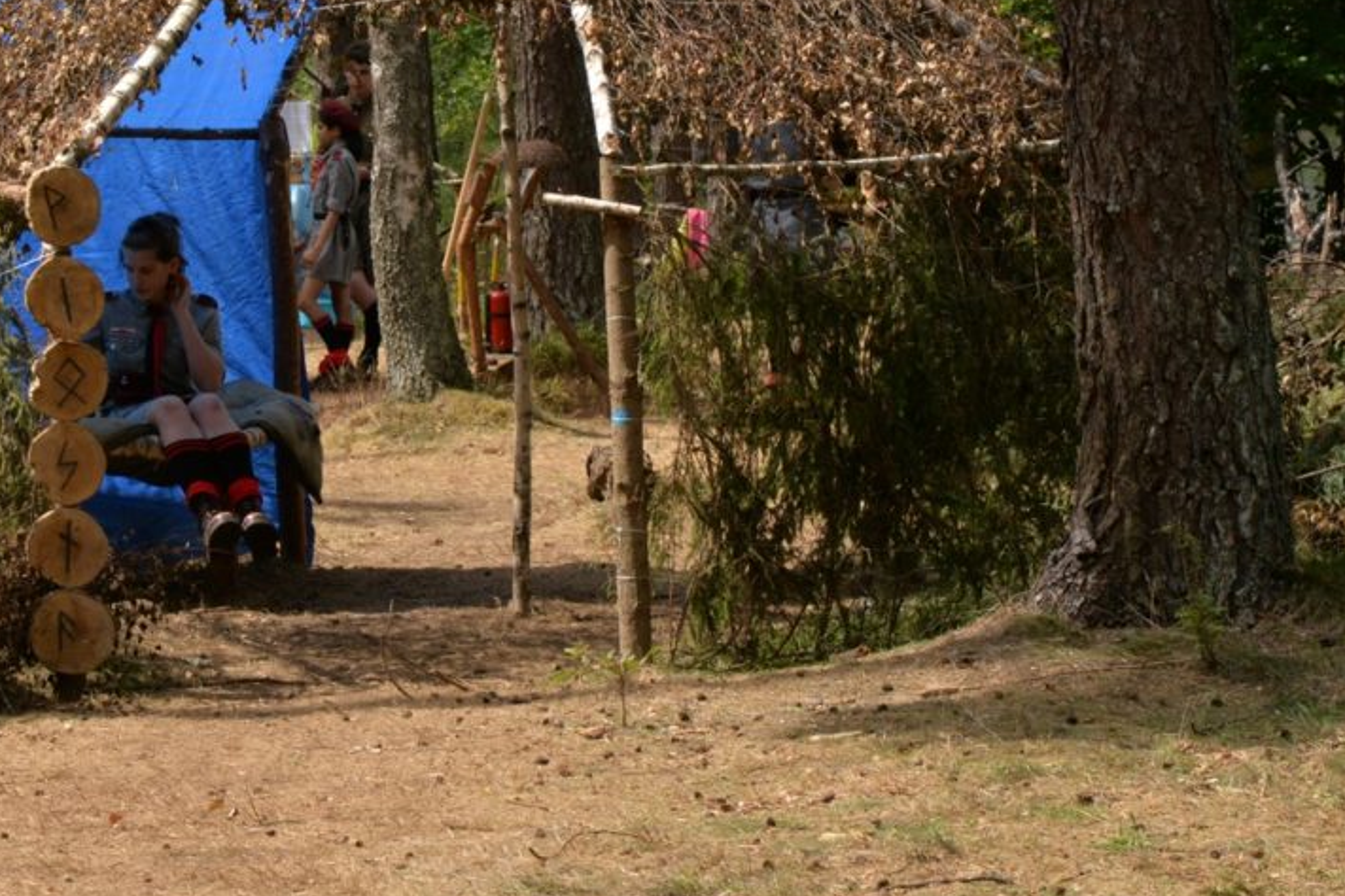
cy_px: 212
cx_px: 441
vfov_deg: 6.4
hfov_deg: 9.5
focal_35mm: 216
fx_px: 8069
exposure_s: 1/640
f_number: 14
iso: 640
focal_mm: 120
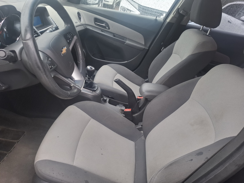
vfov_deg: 58.9
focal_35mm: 23
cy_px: 92
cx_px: 122
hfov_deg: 73.9
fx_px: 162
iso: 80
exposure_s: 1/100
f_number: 1.8
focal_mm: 5.54
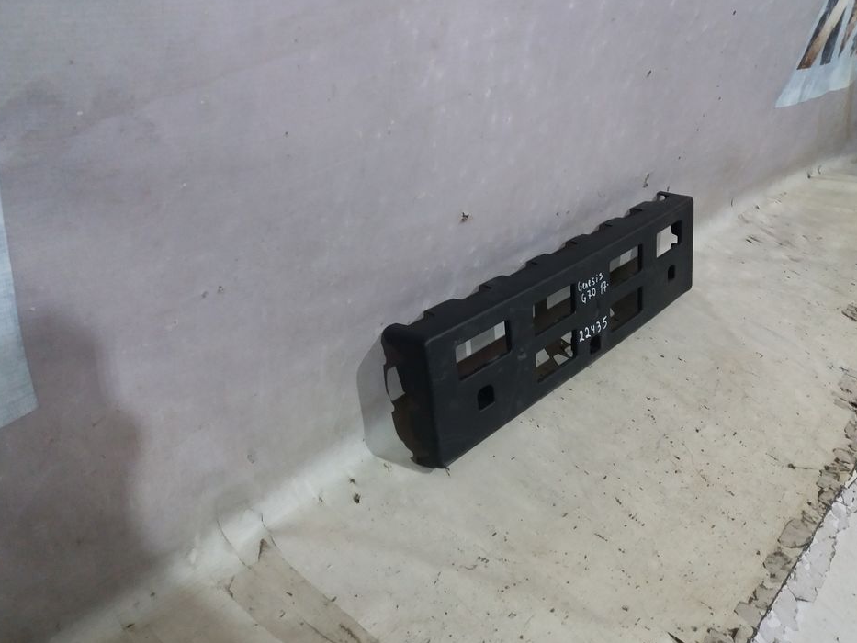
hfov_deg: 59.9
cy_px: 322
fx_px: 743
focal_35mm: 30
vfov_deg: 46.8
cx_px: 447
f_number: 1.9
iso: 160
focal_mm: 3.7
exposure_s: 1/33
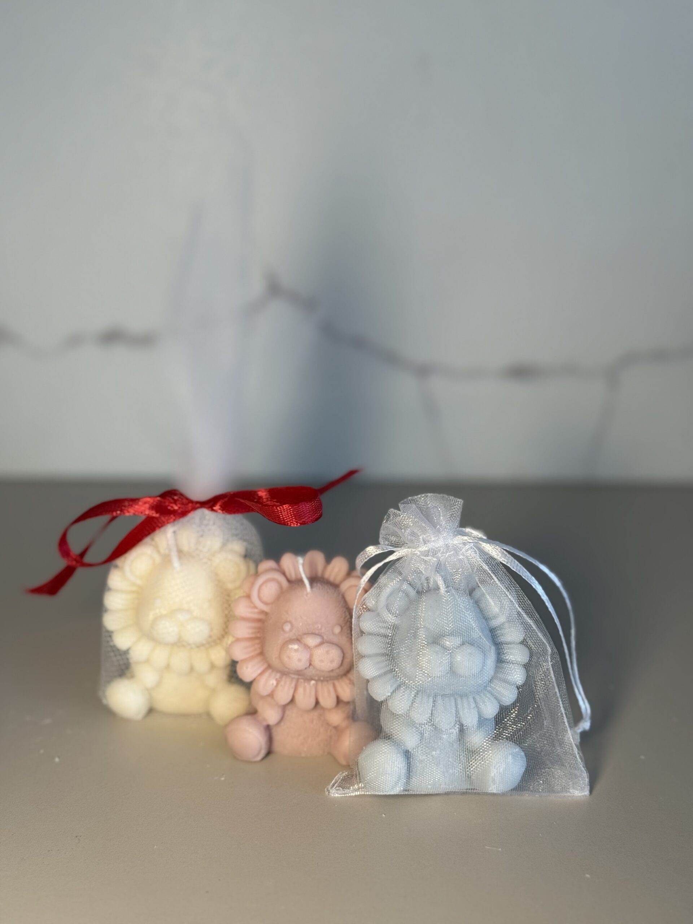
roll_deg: -0.5
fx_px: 1281
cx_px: 346
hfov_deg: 30.3
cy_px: 462
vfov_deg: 39.7
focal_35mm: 48
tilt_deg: -23.2
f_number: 1.78
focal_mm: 6.76
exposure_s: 1/122
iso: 50
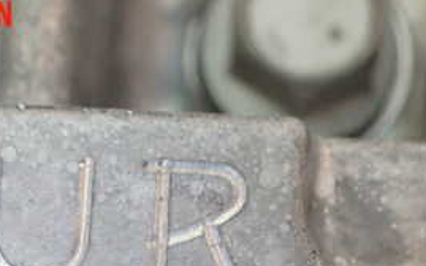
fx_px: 824
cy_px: 353
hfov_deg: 29.0
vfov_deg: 17.2
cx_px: 200
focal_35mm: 71
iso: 800
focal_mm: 5.4
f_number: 2.3
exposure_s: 1/80
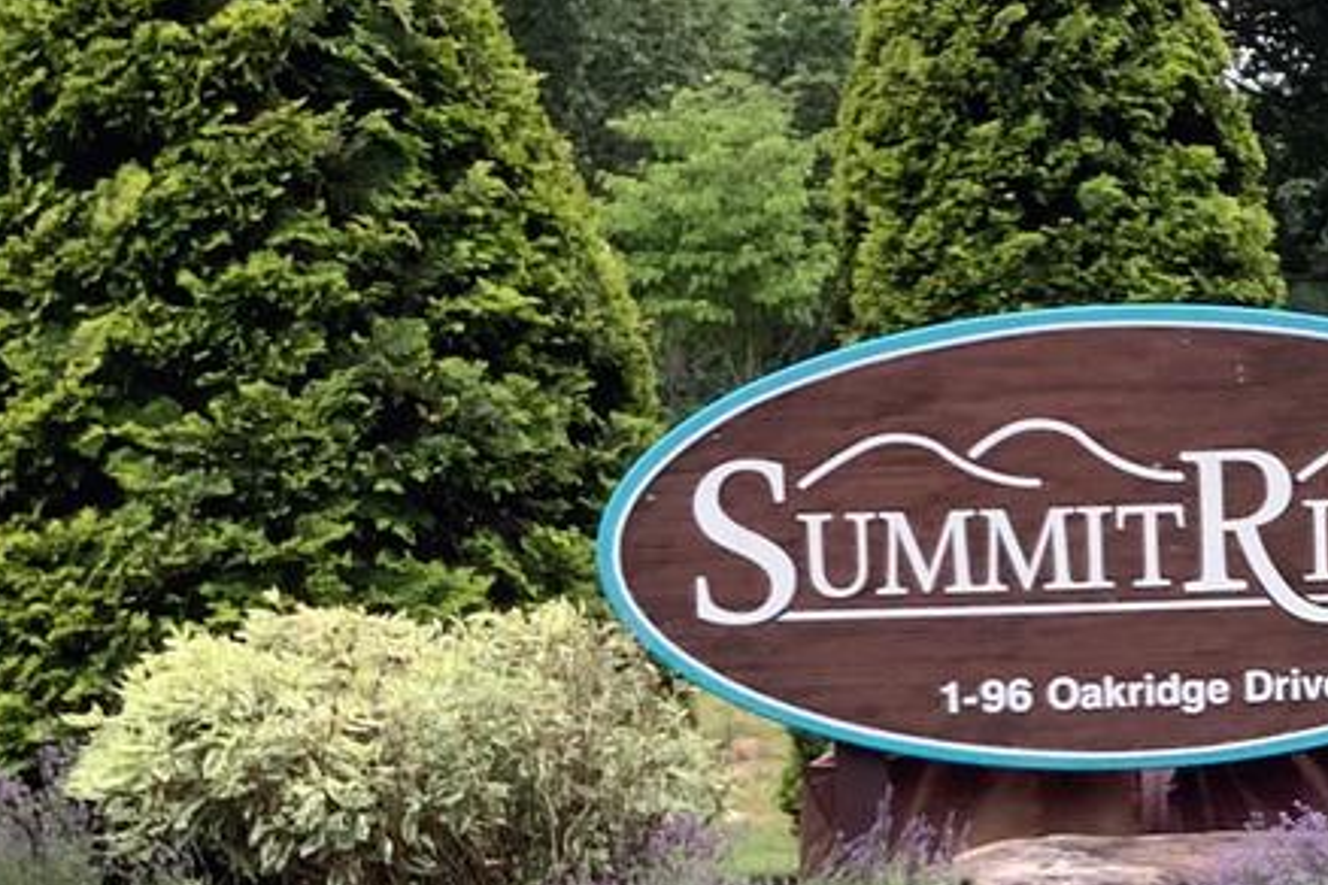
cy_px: 752
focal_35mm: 106
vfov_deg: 12.8
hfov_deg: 18.4
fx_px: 3910
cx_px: 1558
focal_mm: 3.3
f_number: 2.4
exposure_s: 1/162
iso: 25
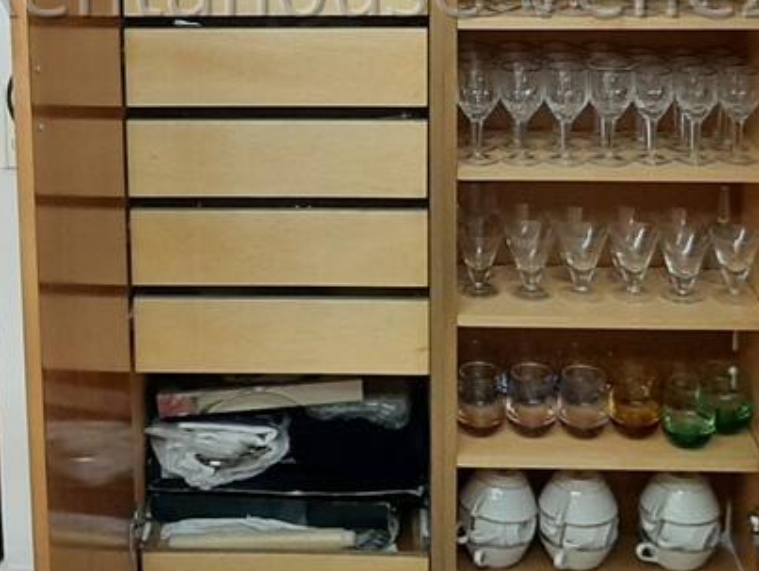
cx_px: 296
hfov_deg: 29.3
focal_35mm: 66
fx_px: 1448
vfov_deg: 21.4
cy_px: -19
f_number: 1.7
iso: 200
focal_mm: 3.93
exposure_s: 1/40
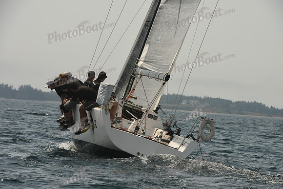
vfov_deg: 5.3
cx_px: 142
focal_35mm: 260
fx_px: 2044
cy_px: 94
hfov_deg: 7.9
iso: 250
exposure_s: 1/640
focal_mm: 260
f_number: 9
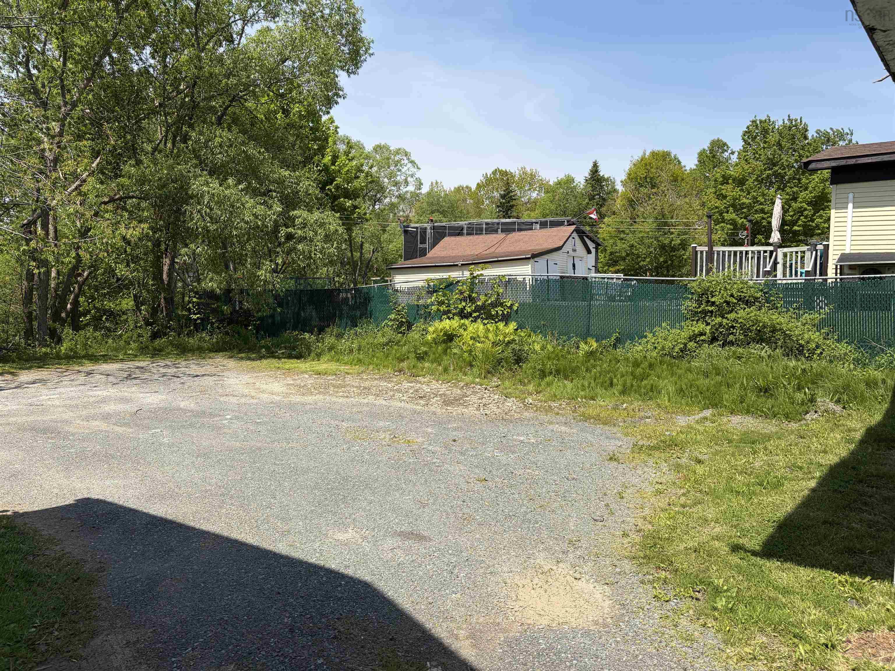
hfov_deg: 67.3
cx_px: 448
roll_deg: -2.3
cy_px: 336
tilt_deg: -2.6
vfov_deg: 53.1
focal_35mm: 26
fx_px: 672
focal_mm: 5.96
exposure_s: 1/4608
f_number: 1.6
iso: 64
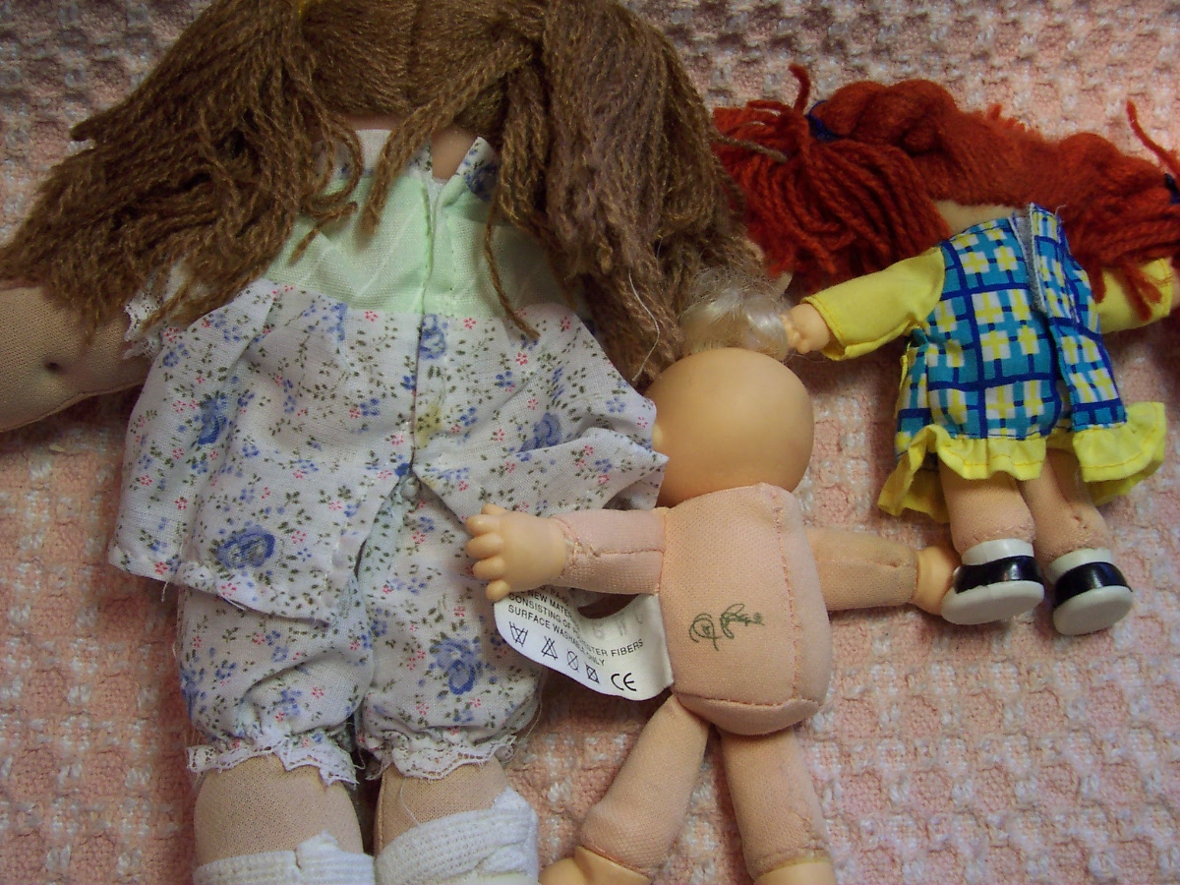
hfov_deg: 50.1
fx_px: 1261
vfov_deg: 38.7
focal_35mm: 37
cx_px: 590
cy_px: 442
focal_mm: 5.6
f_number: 2.8
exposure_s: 1/60
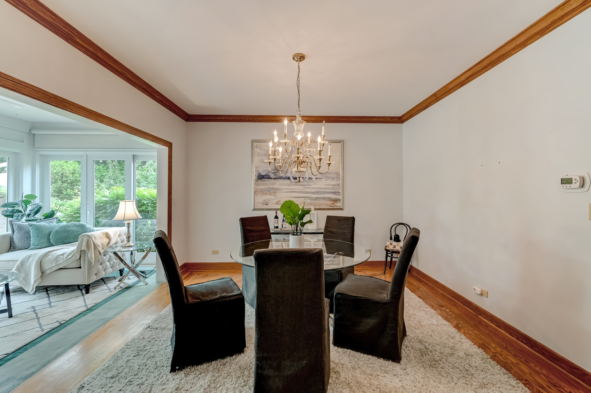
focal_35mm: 15
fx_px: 246
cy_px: 196
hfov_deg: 100.4
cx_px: 296
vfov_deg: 77.3
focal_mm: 15
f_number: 8
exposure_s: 1/3.33
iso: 400
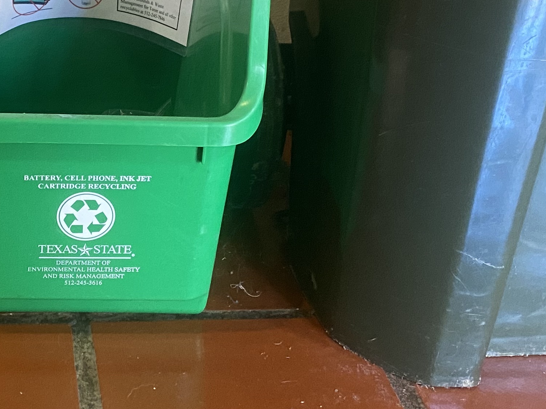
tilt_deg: -24.4
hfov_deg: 27.1
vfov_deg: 21.0
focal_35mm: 70
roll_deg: -2.4
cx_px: 87
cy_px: 153
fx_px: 1104
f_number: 1.8
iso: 400
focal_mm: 4.25
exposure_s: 1/40
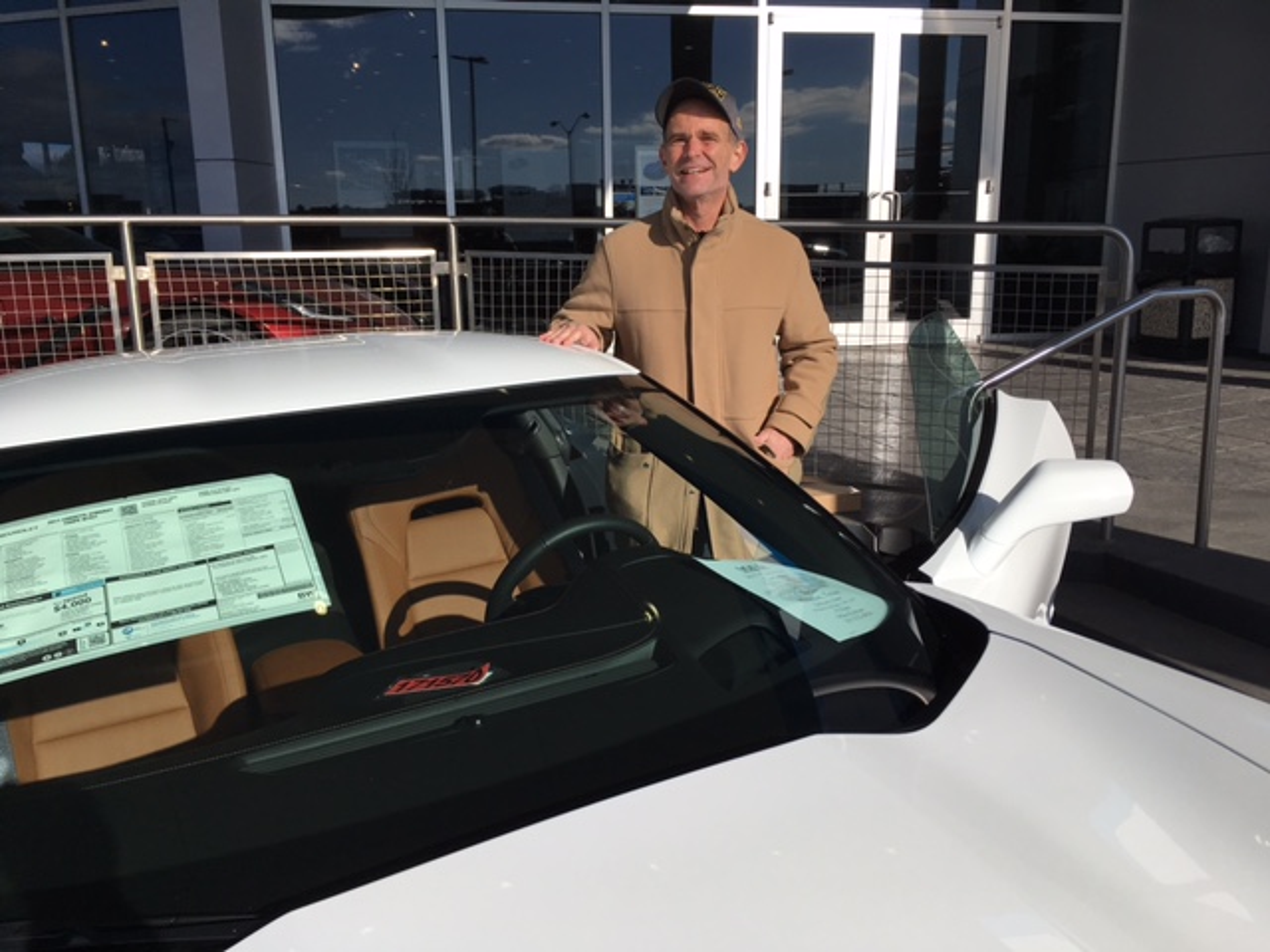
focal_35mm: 29
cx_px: 635
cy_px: 476
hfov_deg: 61.7
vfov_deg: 48.2
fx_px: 1064
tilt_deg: -12.4
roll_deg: +0.2
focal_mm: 4.15
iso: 25
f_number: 2.2
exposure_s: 1/2404
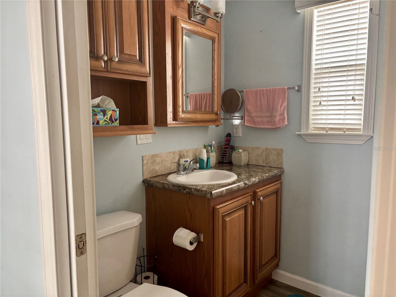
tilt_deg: -7.1
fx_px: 297
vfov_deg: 53.1
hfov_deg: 67.3
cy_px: 148
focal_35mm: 26
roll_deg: +0.6
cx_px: 198
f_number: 1.6
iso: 200
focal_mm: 5.96
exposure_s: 1/60
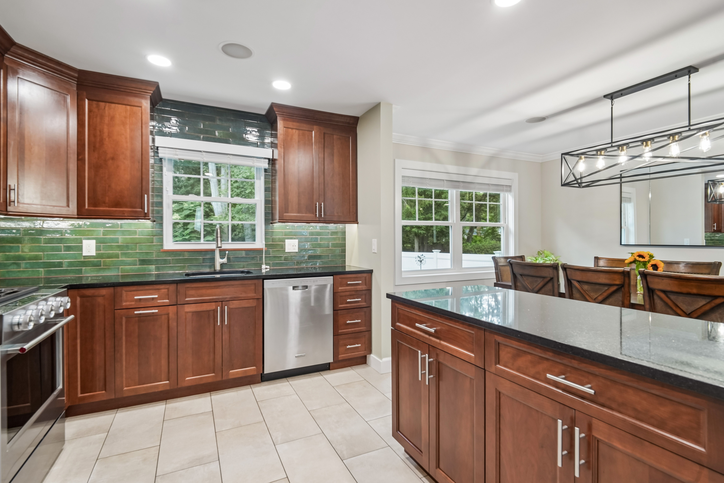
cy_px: 242
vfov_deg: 73.7
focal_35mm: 16
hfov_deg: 96.7
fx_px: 322
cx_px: 362
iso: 400
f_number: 8
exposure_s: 1/8
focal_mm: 16
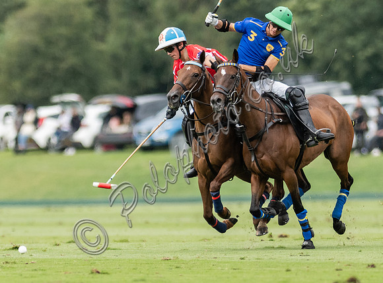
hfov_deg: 2.1
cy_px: 272
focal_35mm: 936
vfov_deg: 1.6
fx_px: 10302
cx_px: 239
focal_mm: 300
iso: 640
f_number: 2.8
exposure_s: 1/6400
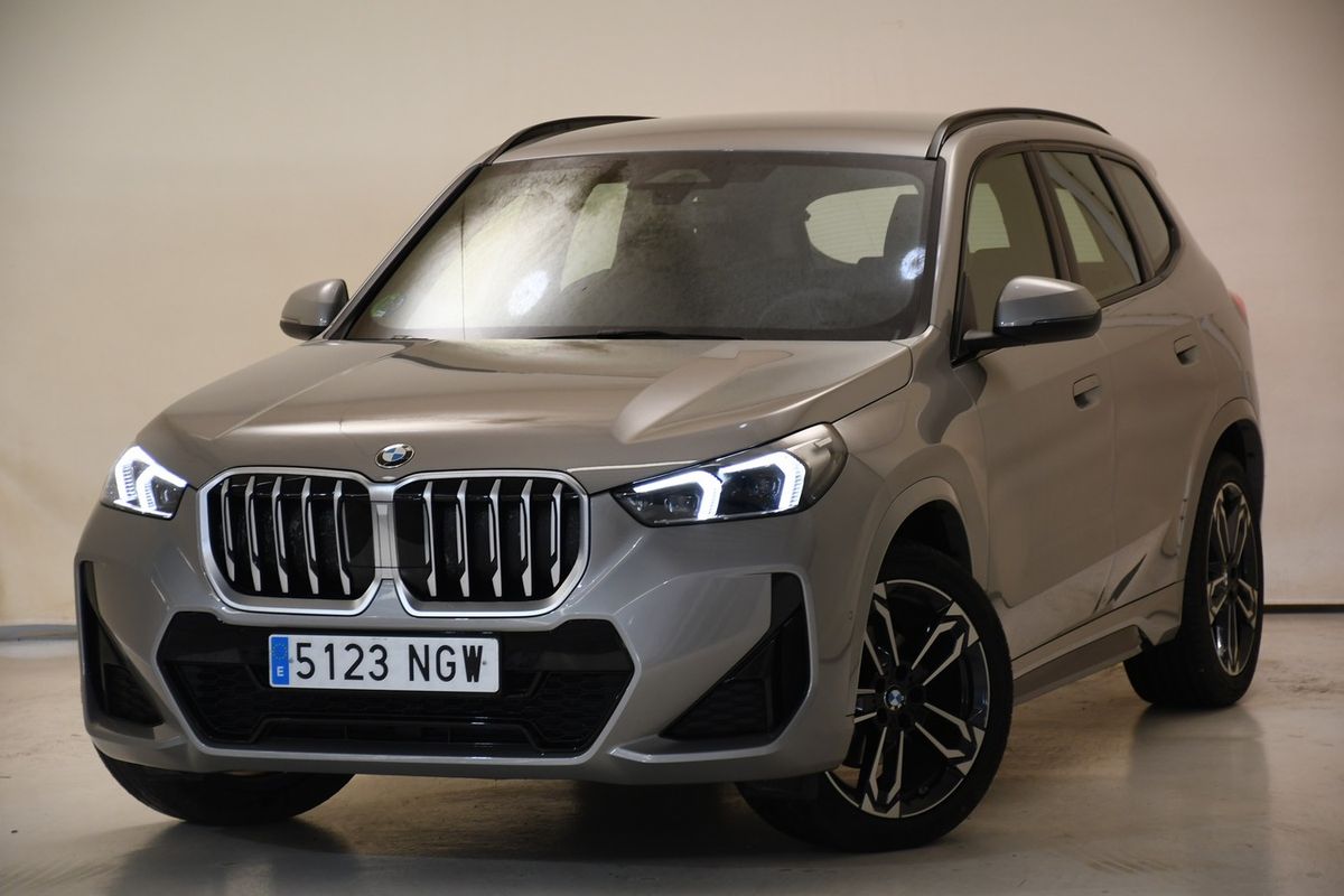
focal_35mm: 127
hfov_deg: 16.1
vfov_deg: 10.8
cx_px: 672
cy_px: 448
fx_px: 4741
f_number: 5.3
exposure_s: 1/40
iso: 640
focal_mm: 85
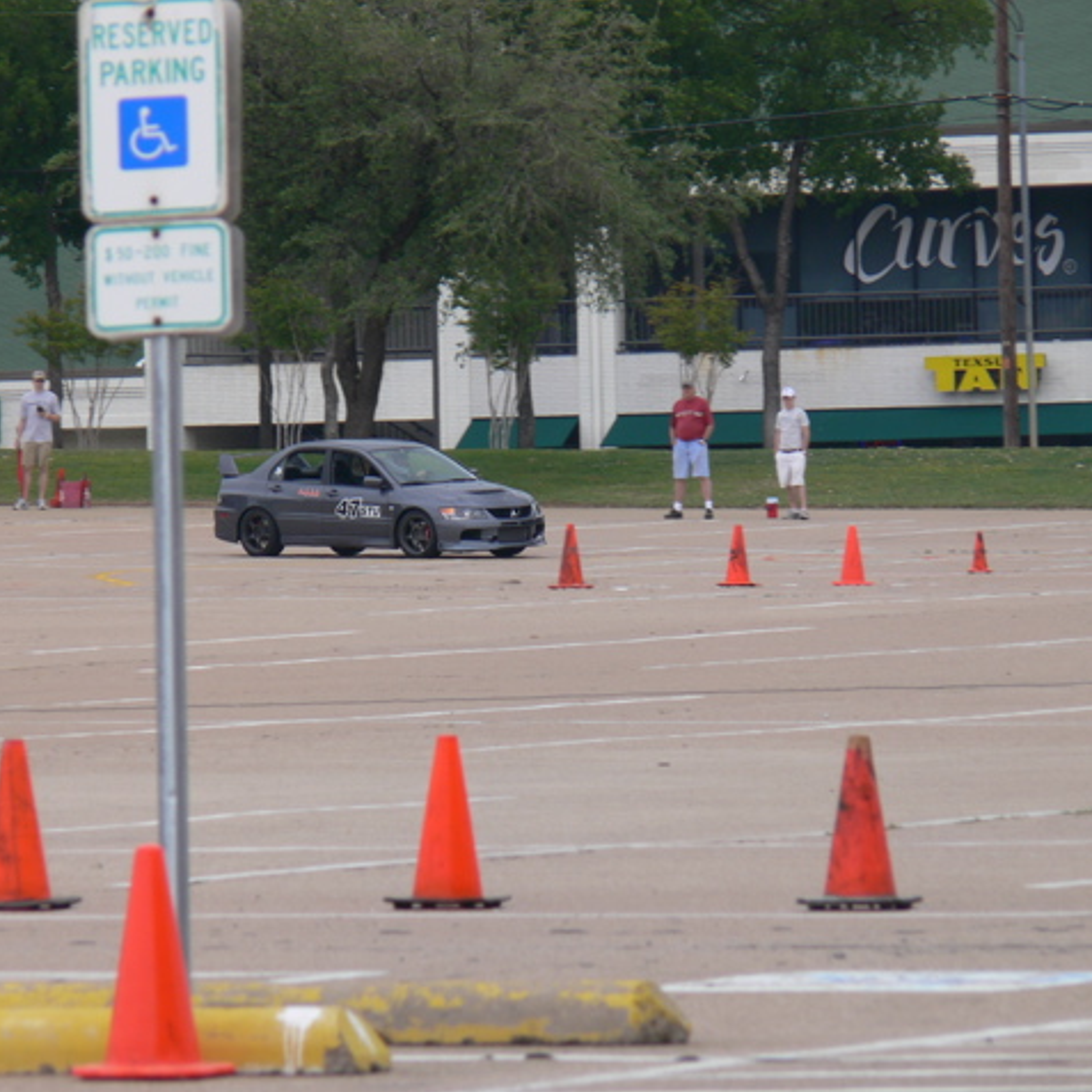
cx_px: 499
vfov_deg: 3.5
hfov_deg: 3.5
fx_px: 17774
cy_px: 547
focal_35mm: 498
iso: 80
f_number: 5.6
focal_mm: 88.8
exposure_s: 1/320
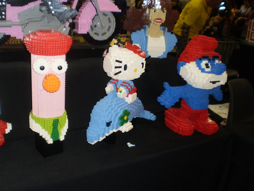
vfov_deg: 39.7
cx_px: 127
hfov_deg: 51.4
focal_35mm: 36
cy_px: 96
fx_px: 264
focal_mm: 6.3
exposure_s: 1/30
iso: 125
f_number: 3.1
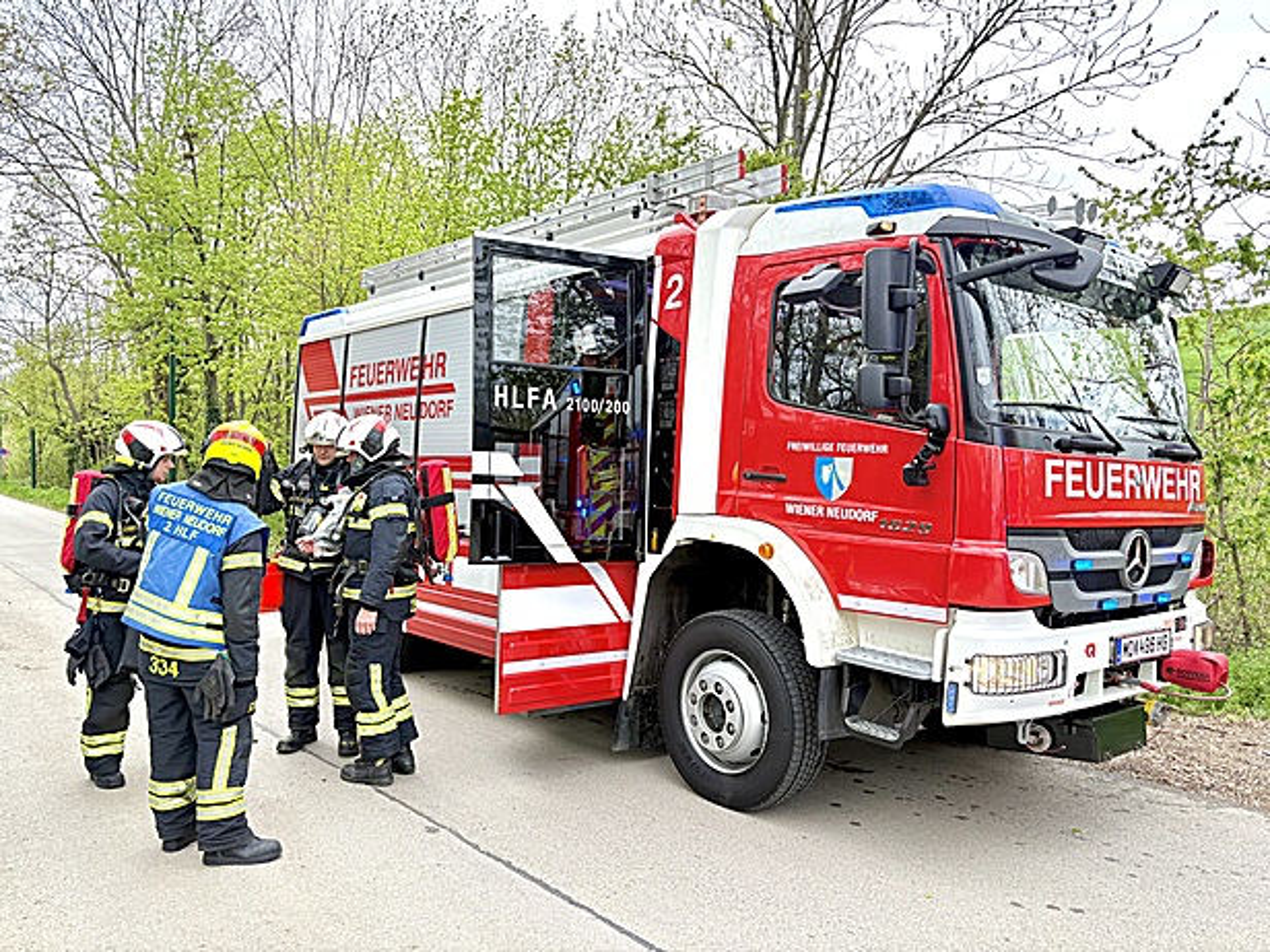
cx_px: 635
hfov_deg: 67.3
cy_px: 476
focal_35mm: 26
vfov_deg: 53.1
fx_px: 954
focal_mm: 5.96
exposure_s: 1/552
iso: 64
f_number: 1.6
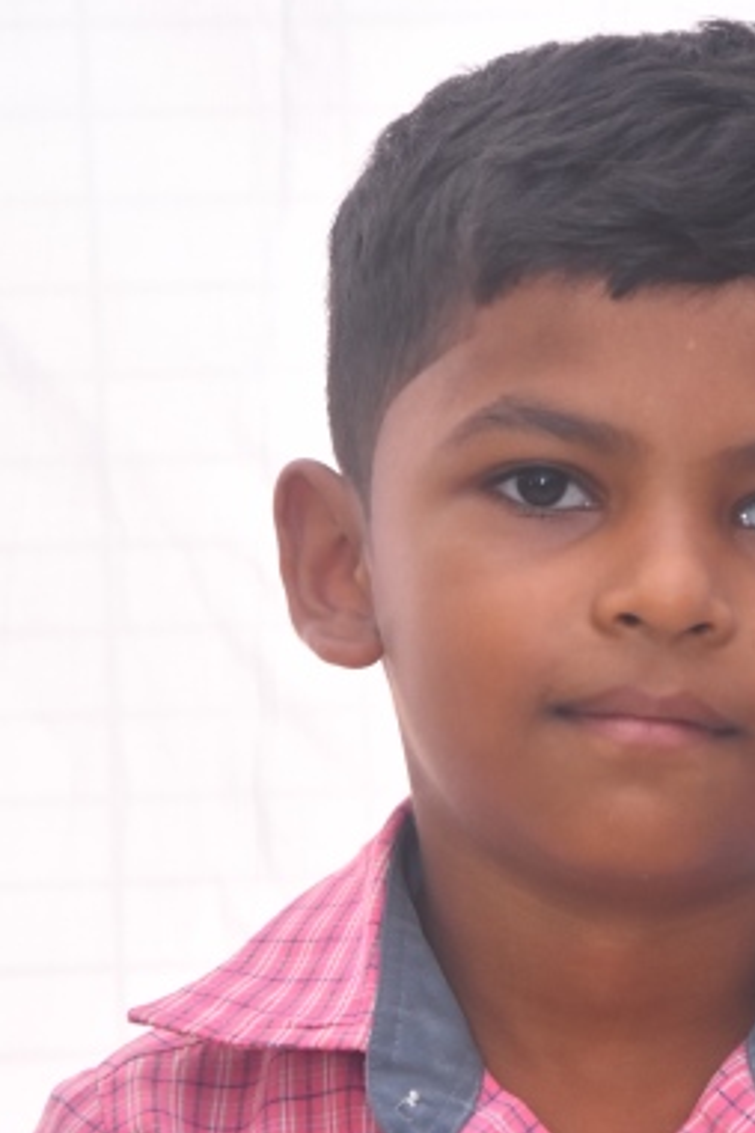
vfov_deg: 8.9
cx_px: 629
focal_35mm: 232
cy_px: 827
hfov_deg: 5.9
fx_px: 7298
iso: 1000
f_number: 6.3
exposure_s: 1/125
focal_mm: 92
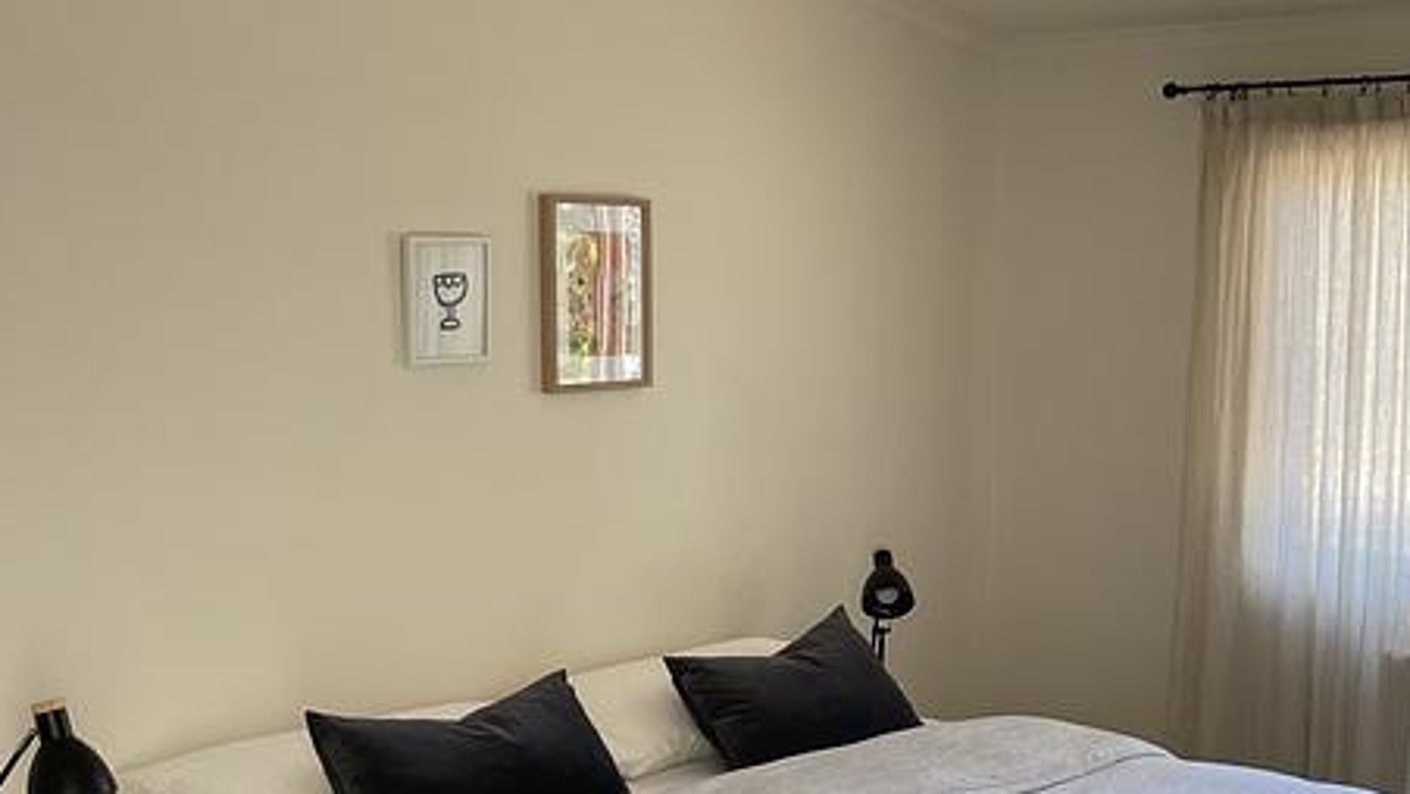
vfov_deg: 30.2
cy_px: 530
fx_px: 1459
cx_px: 860
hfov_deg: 51.2
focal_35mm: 39
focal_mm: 4.2
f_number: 1.6
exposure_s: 1/82
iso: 125
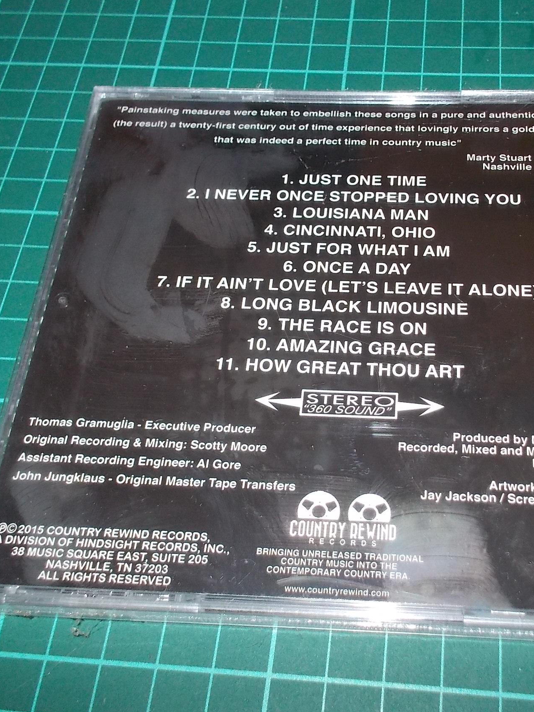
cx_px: 356
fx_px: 802
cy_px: 358
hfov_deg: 36.4
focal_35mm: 39
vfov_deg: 47.9
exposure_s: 1/30
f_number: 3.3
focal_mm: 4.1
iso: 200
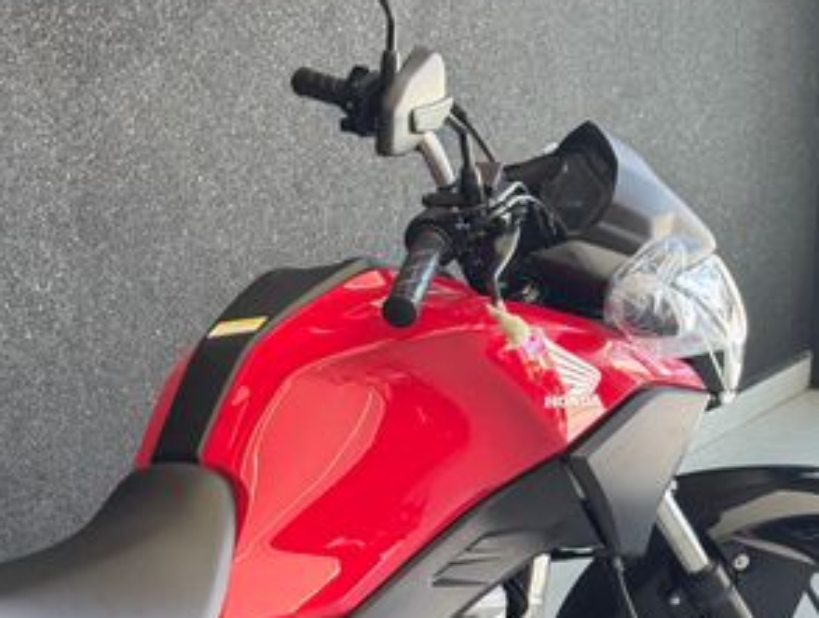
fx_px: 1826
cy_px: 411
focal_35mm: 77
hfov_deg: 25.2
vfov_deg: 19.1
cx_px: 509
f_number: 1.78
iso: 160
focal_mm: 6.76
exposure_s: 1/120
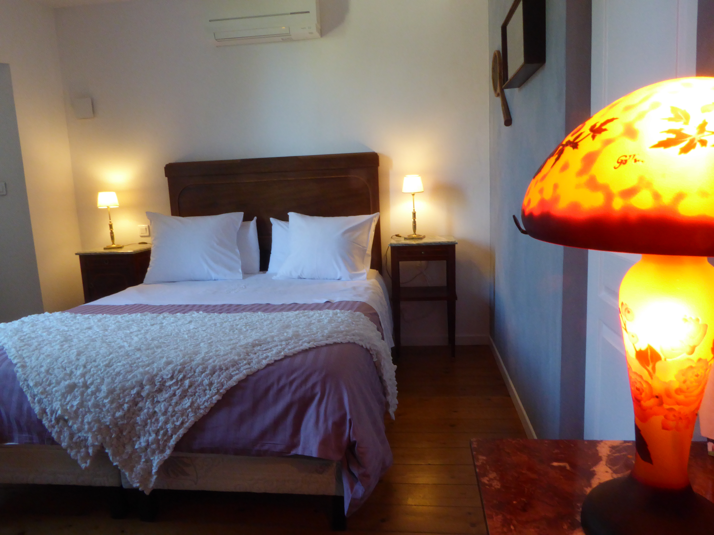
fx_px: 495
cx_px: 357
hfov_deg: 71.6
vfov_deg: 56.8
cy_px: 268
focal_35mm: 24
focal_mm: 4.3
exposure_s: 1/8
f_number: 8
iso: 400
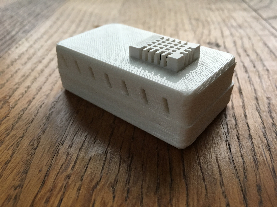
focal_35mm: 29
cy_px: 104
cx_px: 138
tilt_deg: -36.8
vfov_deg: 48.2
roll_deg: -0.5
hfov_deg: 61.7
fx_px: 232
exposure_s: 1/33
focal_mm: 4.15
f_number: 2.2
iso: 200
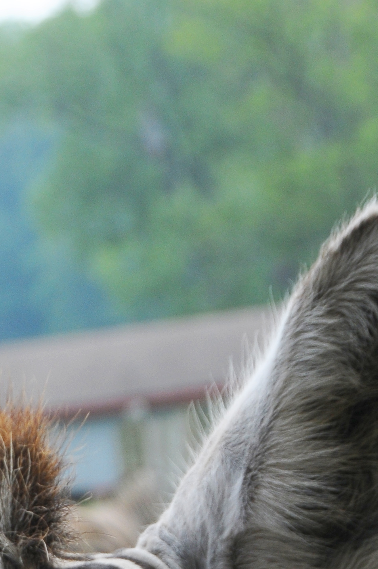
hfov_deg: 6.4
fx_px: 3394
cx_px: -17
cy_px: 728
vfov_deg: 9.4
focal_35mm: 215
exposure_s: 1/250
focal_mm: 48
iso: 200
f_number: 8
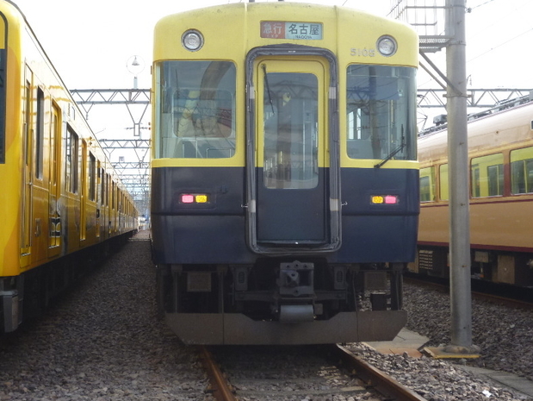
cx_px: 286
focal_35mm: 62
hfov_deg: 31.2
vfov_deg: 23.6
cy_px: 161
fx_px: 955
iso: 100
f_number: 4
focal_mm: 8.6
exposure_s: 1/250
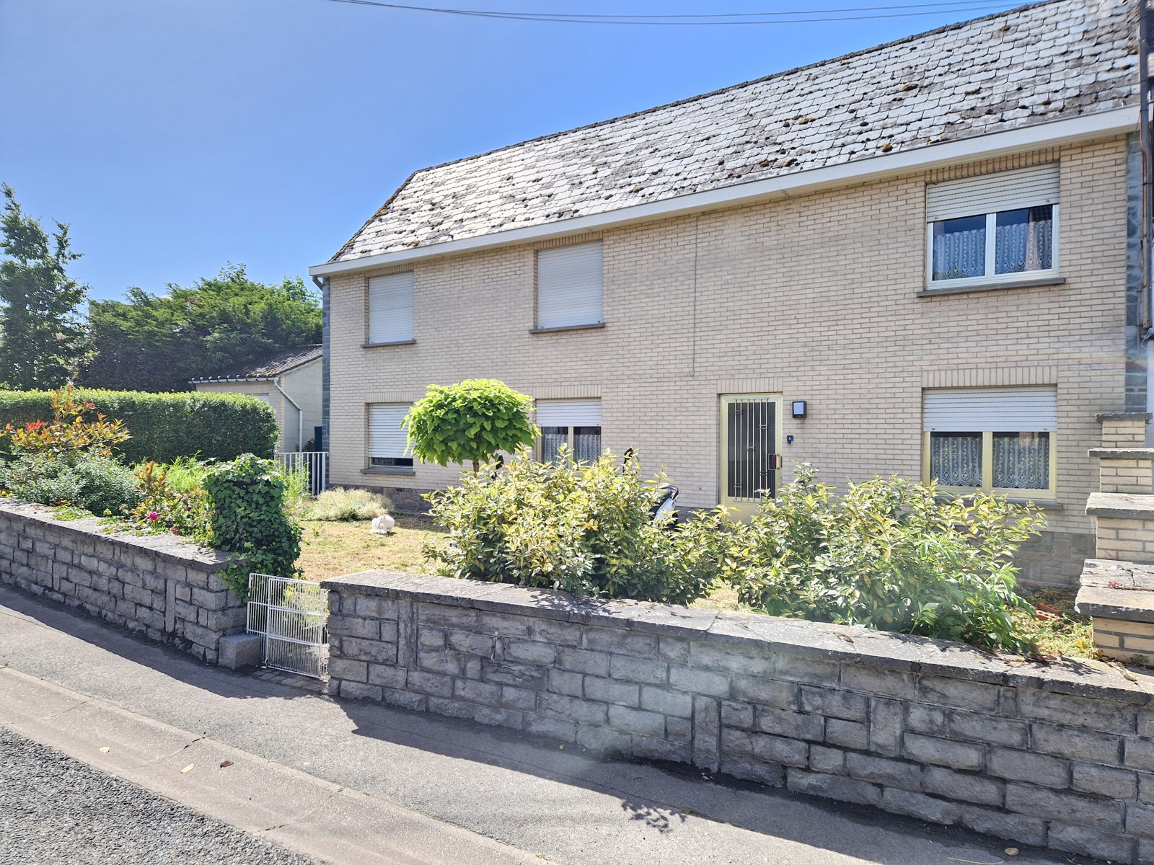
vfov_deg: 58.9
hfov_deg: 73.9
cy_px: 432
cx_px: 577
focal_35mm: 23
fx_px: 767
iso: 50
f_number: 1.8
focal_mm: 5.4
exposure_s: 1/309
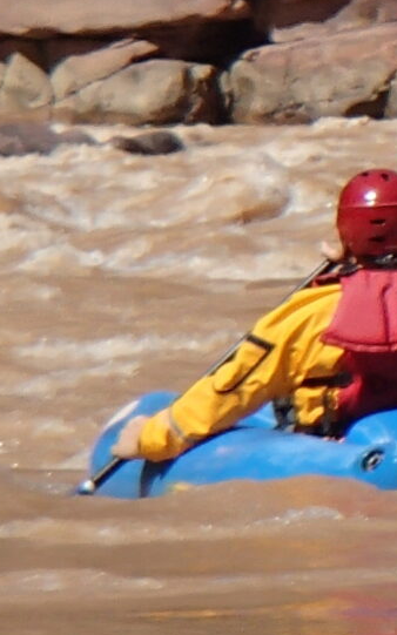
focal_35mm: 702
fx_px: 12156
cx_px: 789
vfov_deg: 3.0
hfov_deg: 1.9
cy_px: 97
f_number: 5.9
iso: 100
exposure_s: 1/500
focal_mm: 25
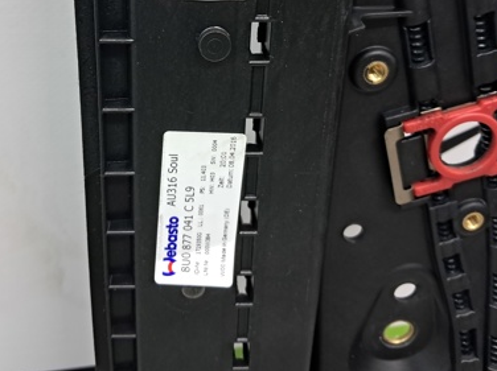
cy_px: 79
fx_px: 660
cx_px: 198
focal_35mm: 46
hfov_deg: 41.1
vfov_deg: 30.7
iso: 200
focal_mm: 4
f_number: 1.8
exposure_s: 1/50
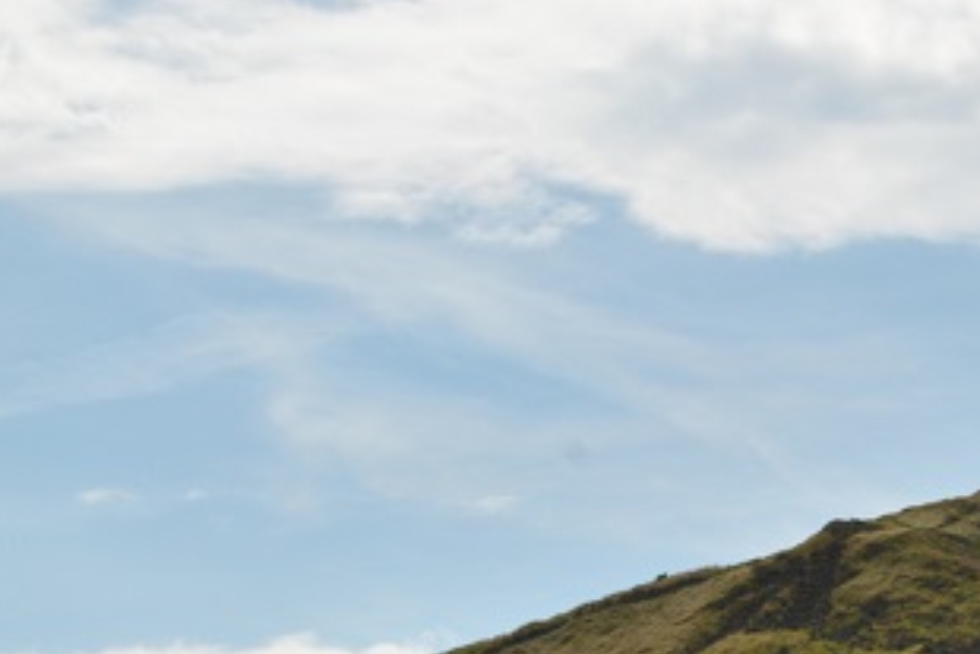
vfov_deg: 9.3
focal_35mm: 147
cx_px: 1094
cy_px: 494
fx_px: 4003
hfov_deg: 13.7
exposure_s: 1/400
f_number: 10
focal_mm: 38
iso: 100
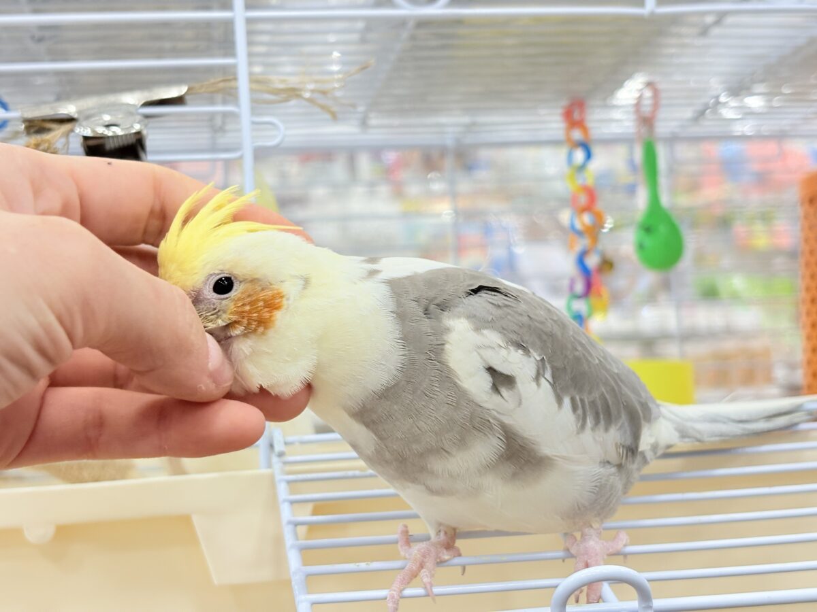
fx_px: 1227
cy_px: 306
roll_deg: +4.0
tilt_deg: +4.9
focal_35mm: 52
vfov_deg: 28.0
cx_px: 408
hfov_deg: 36.8
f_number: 1.6
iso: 100
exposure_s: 1/100
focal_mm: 5.96
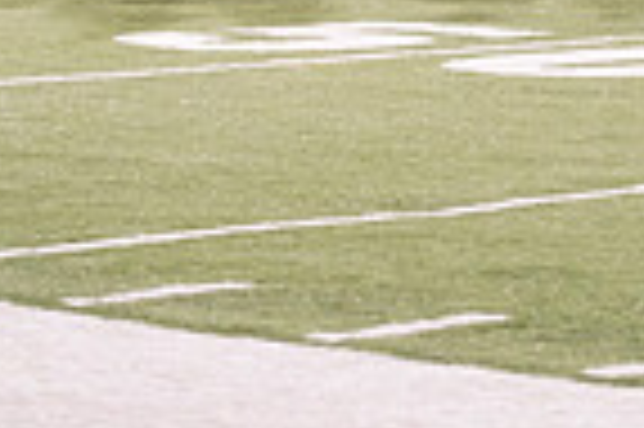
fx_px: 5075
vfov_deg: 4.8
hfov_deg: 7.3
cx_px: 405
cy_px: -417
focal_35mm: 284
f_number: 2.8
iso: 1000
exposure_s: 1/320
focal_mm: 70
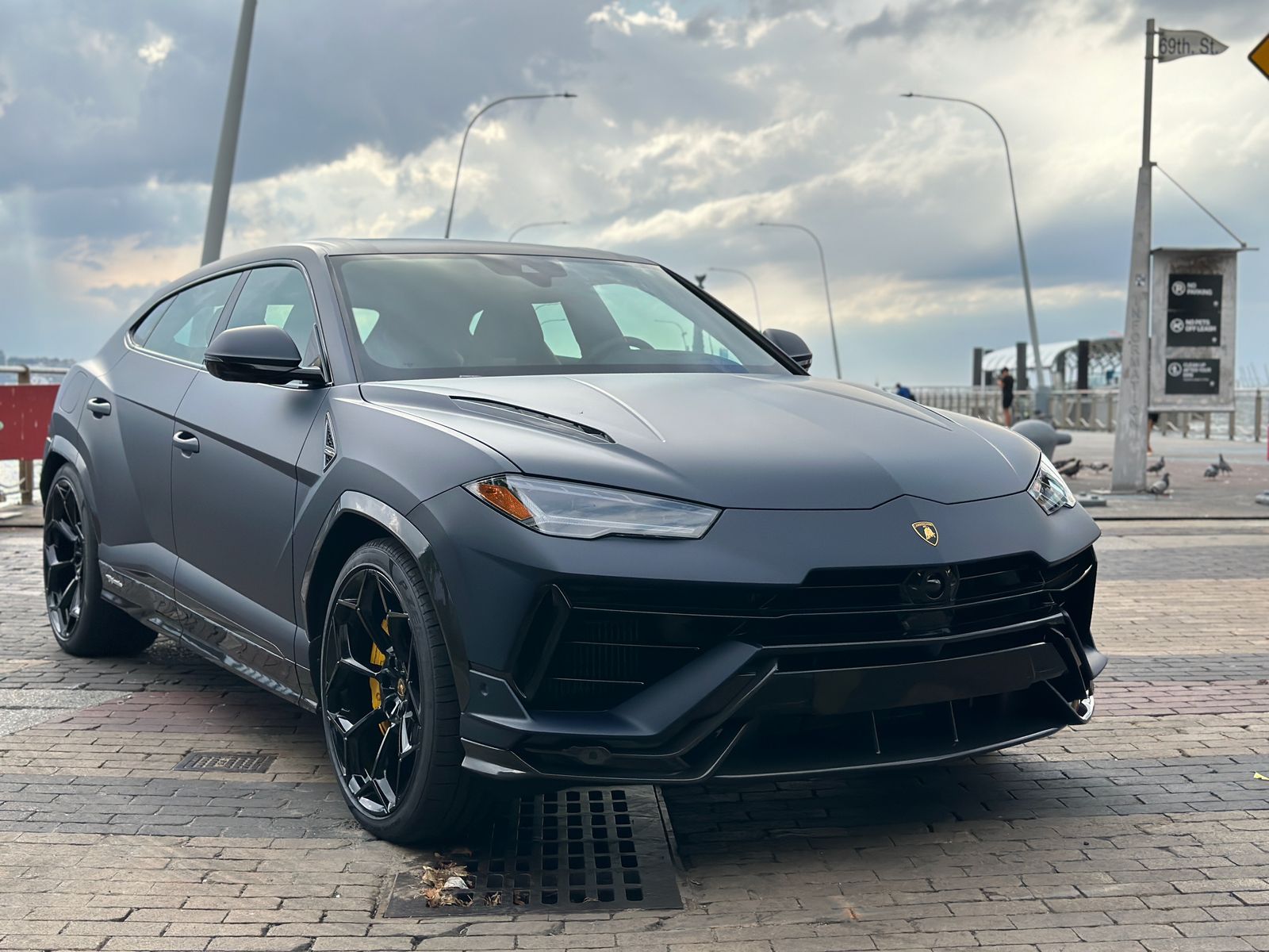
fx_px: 1760
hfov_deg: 39.7
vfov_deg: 30.3
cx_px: 634
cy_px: 476
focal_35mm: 48
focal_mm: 6.86
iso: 100
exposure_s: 1/4016
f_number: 1.78
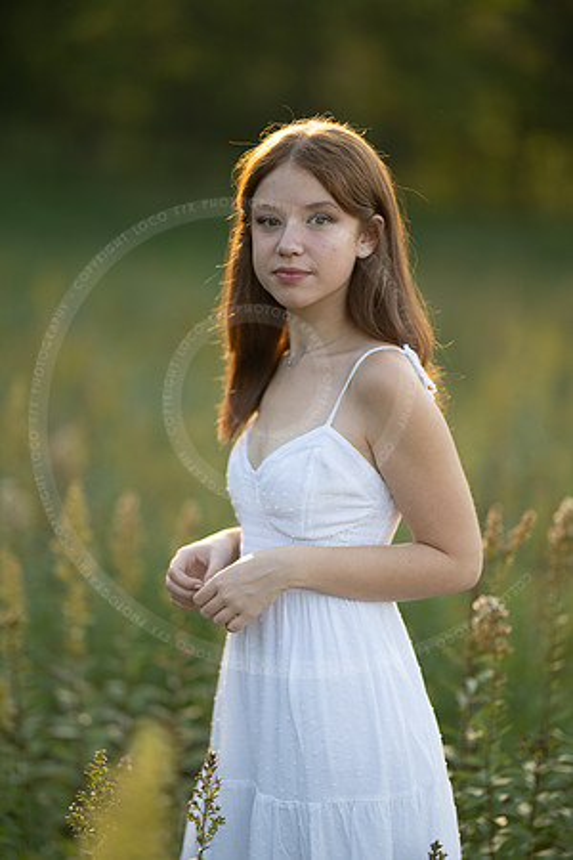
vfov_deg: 23.9
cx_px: 286
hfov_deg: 16.1
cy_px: 430
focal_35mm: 85
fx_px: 2029
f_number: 1.2
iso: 160
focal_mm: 85
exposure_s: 1/1600
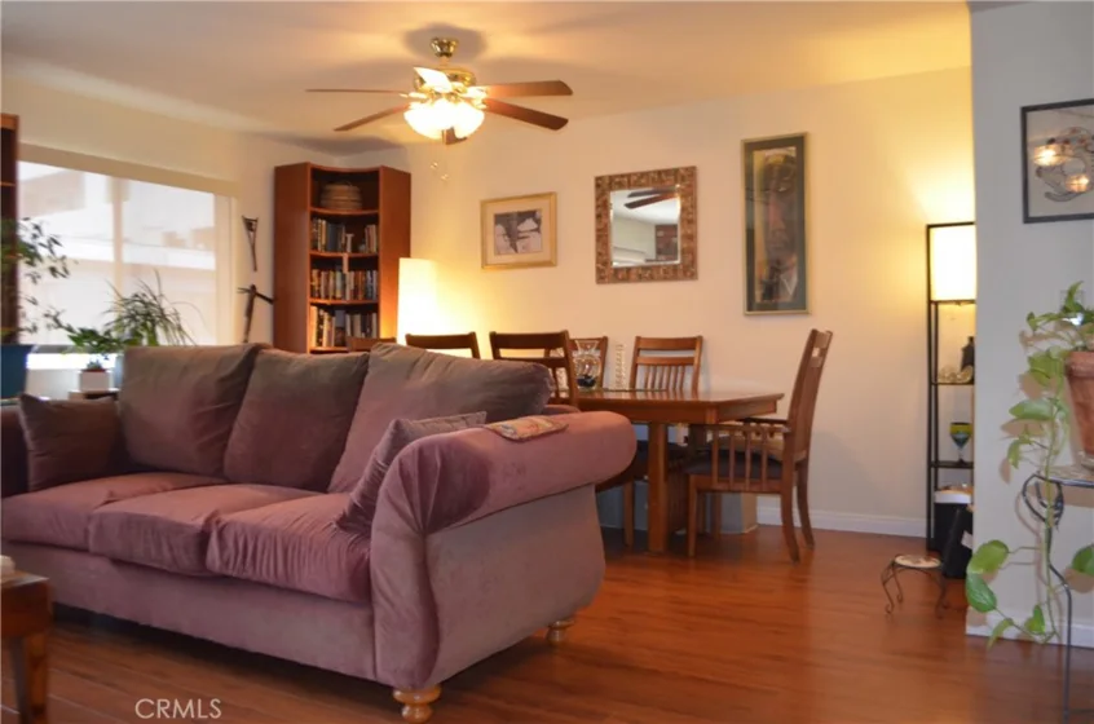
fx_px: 910
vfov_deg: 43.4
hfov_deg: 62.0
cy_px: 362
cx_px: 547
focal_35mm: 30
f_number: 3.8
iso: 1400
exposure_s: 1/60
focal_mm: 20
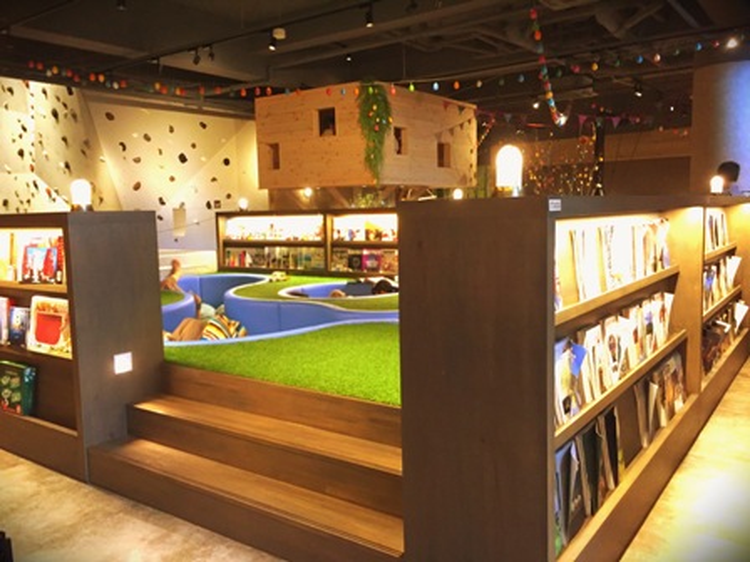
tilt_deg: -5.6
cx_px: 375
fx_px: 628
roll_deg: +1.3
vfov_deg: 48.2
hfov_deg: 61.7
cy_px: 281
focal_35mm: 29
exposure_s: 1/30
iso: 200
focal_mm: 4.15
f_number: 2.2
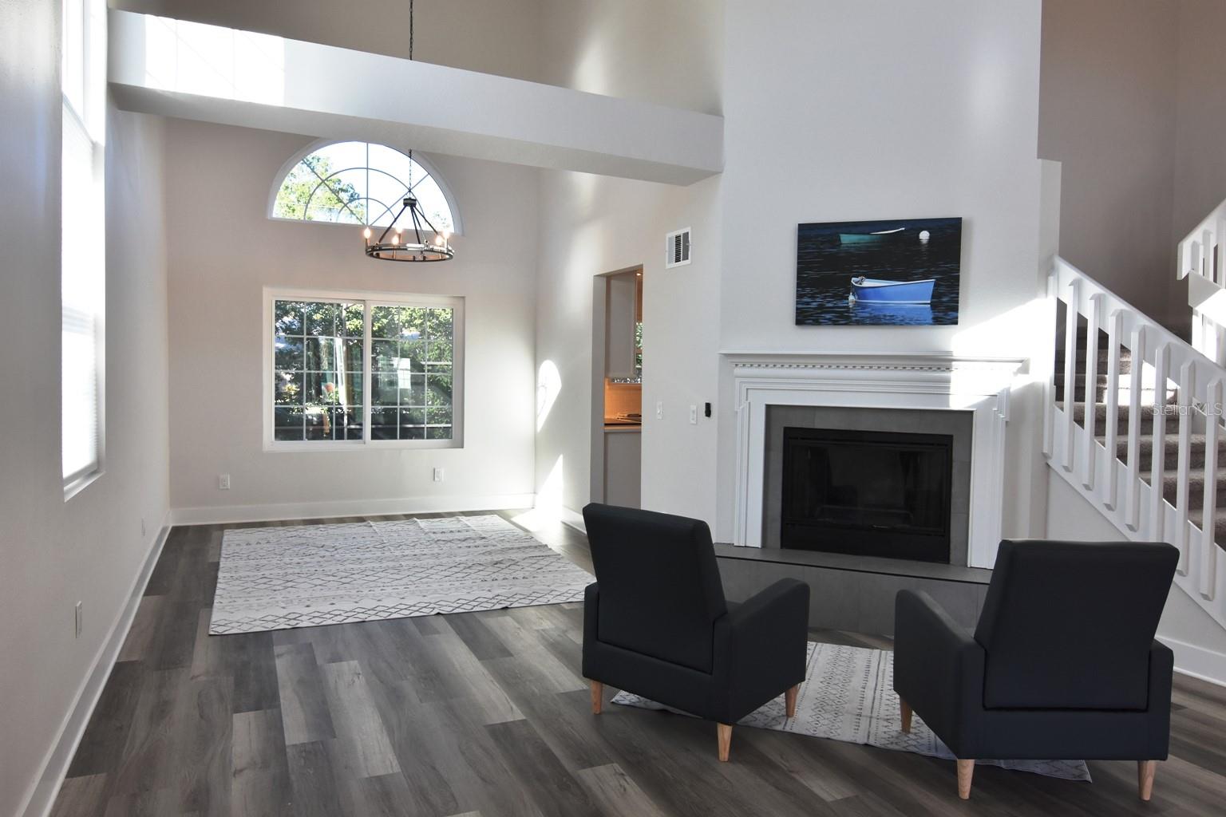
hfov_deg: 73.7
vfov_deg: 53.1
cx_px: 613
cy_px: 408
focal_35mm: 24
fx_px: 817
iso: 800
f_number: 8
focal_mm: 16
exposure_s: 1/250
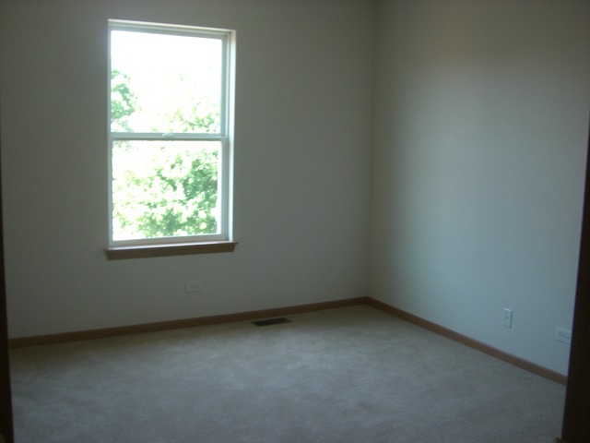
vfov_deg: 37.7
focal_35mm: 38
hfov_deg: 49.0
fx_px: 648
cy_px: 222
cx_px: 295
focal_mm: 6.2
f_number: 2.7
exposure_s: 1/80
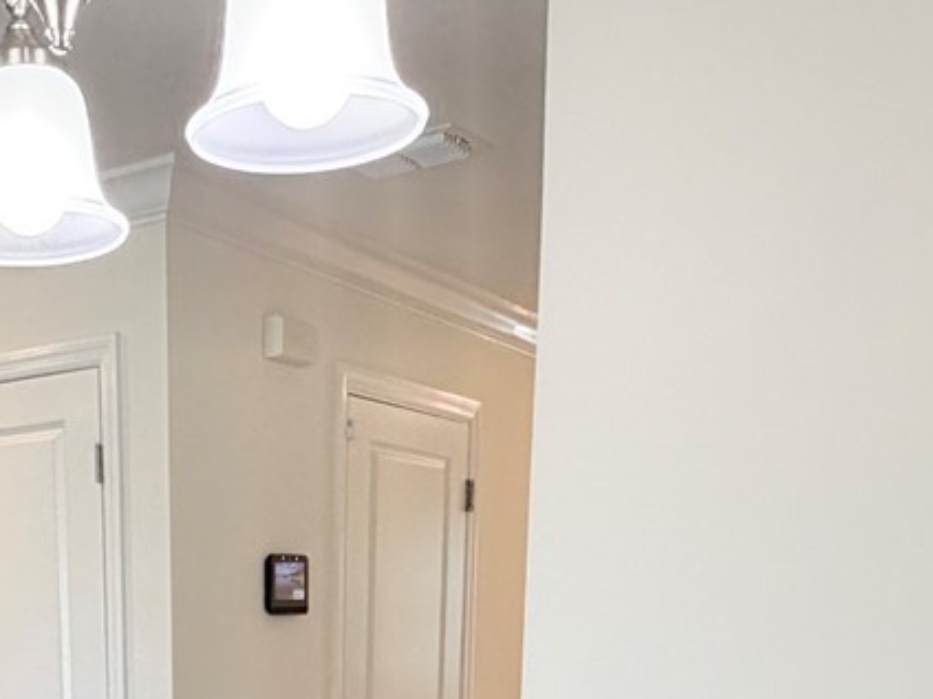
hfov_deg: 34.6
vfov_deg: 23.9
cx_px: 130
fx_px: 1428
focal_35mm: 53
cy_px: 926
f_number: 2.2
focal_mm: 2.22
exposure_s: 1/120
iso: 200
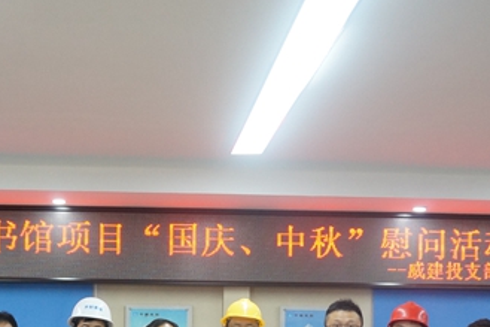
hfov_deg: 32.1
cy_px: 365
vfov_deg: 20.8
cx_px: 159
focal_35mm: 62
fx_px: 843
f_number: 4
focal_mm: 16
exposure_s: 1/60
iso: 800
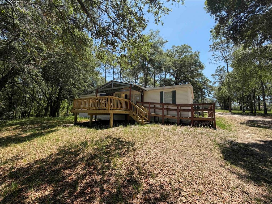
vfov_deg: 85.7
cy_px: 102
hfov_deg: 102.1
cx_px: 136
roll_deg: -1.0
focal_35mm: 14
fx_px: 110
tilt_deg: +6.0
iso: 40
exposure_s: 1/686
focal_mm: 2.22
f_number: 2.2
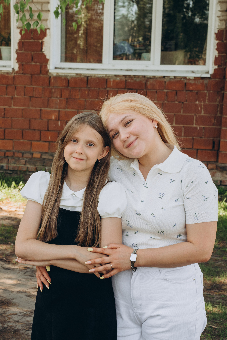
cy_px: 170
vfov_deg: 29.2
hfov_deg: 19.7
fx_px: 653
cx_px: 114
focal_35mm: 69
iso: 500
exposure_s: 1/250
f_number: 6.3
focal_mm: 46
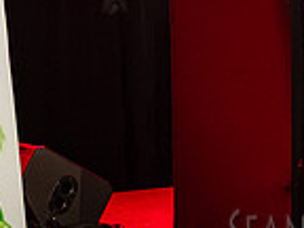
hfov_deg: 8.4
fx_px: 2037
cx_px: 386
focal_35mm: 232
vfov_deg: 6.3
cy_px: -126
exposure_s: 1/640
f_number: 3.5
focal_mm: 60
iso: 6400
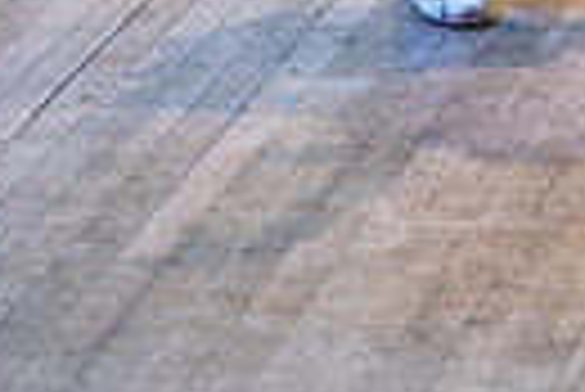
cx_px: 612
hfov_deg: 7.0
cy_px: -613
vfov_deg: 4.6
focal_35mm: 294
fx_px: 4783
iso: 1600
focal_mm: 85
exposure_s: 1/400
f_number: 1.4
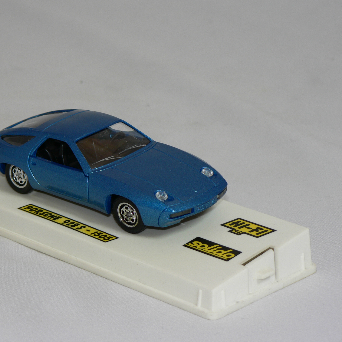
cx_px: 102
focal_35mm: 136
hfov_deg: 12.8
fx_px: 1520
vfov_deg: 12.8
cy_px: 170
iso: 80
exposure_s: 1/60
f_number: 3.2
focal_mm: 18.2
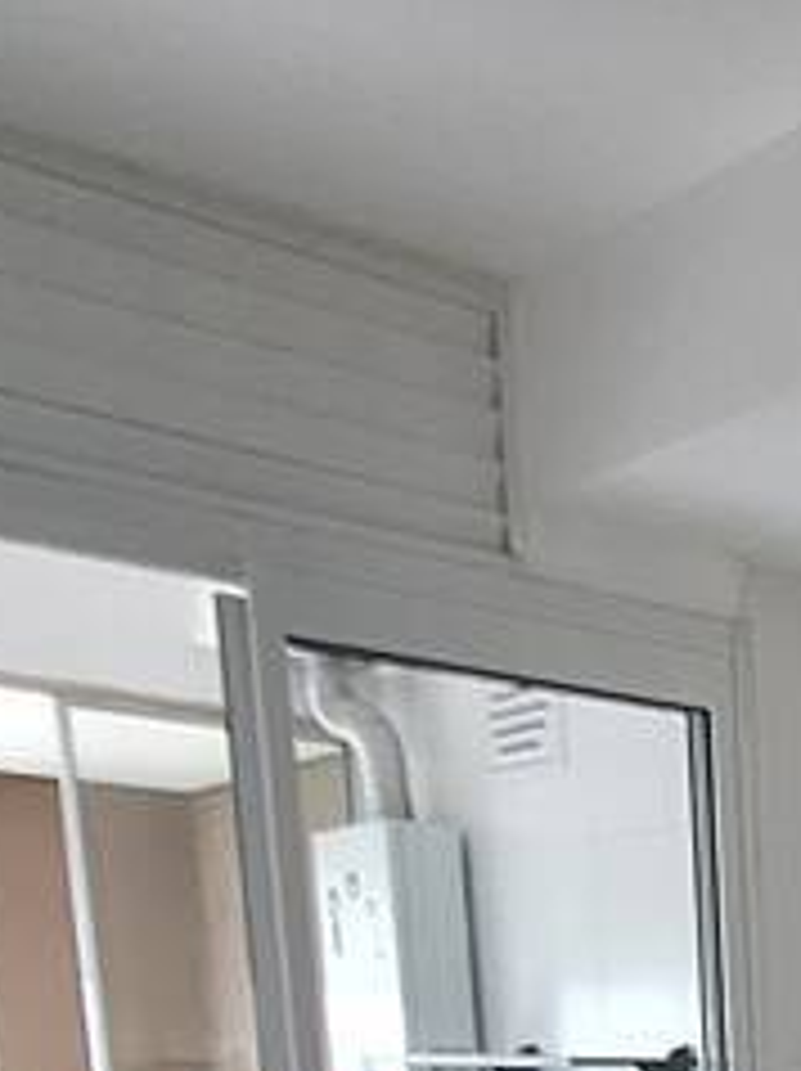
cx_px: 1431
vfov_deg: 26.4
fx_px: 1824
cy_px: 1480
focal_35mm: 59
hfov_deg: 19.1
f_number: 2.2
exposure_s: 1/24
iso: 200
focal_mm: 1.74
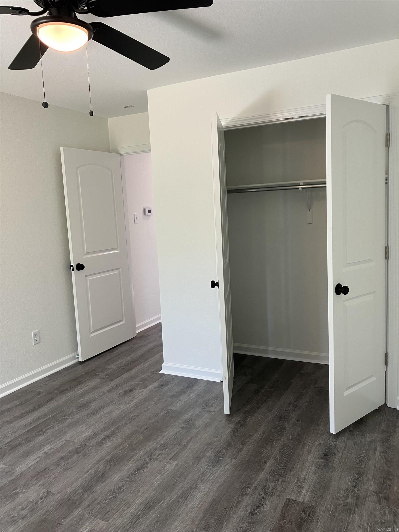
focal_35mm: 28
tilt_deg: -6.9
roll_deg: +1.6
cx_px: 200
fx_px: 430
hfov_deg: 49.7
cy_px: 266
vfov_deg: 63.4
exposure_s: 1/60
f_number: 1.8
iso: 64
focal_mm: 3.99
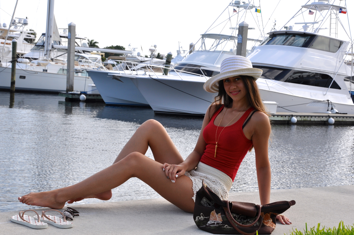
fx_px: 737
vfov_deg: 18.1
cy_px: 118
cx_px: 177
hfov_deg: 27.0
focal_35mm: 75
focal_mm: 50
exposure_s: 1/160
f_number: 13
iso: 200
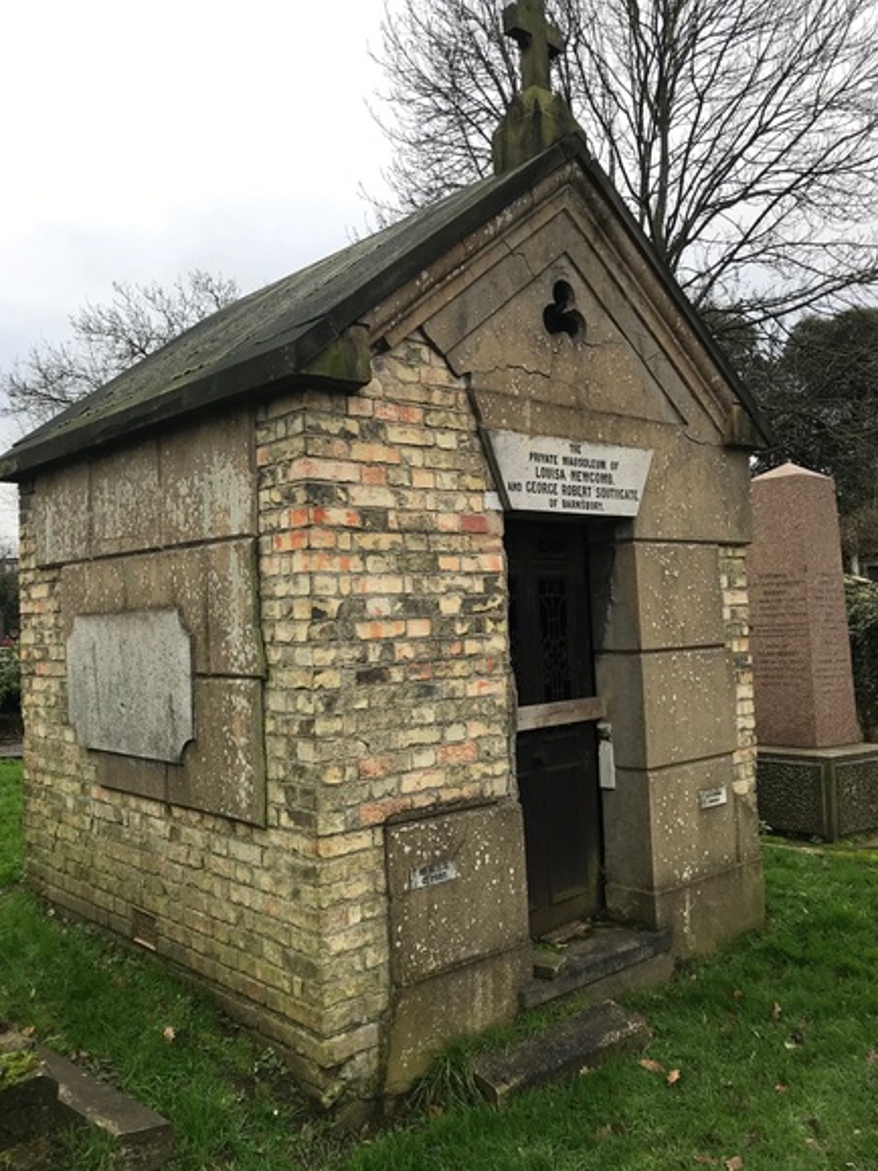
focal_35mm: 29
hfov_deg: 48.2
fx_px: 981
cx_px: 437
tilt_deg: +4.8
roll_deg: +2.6
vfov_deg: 61.7
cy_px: 574
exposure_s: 1/212
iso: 20
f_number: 1.8
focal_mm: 3.99
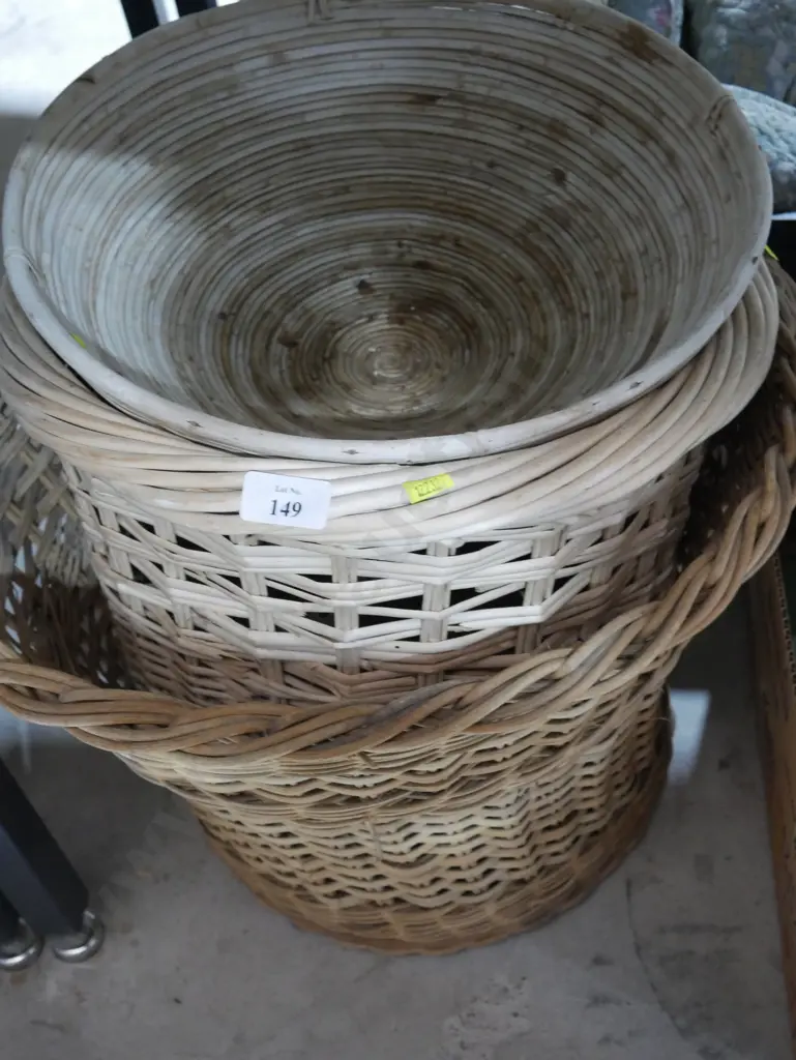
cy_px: 530
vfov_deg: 42.9
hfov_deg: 32.9
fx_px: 1348
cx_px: 398
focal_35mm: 44
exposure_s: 1/60
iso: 3200
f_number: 4.7
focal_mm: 22
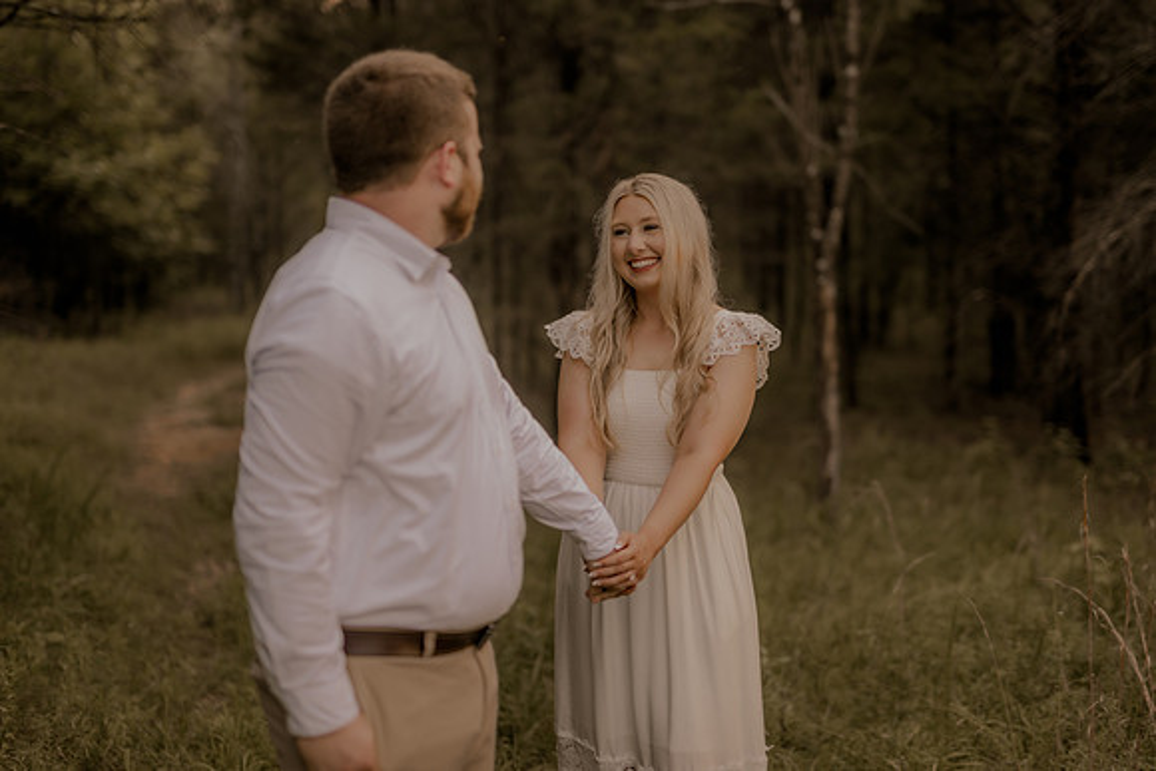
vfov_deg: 27.0
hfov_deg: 39.6
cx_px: 578
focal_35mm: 50
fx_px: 1606
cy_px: 386
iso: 200
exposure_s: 1/320
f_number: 2.2
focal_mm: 50
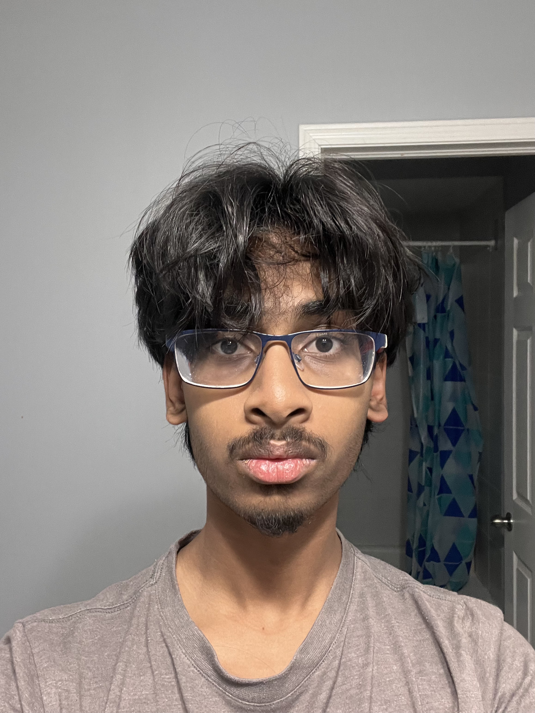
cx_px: 268
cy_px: 356
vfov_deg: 60.0
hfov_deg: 46.8
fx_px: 618
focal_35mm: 30
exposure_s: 1/40
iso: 320
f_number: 2.2
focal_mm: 2.71
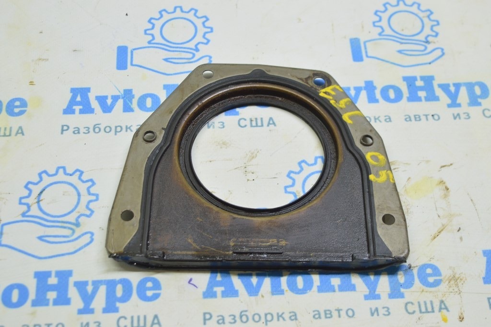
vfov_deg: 22.6
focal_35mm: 60
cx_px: 246
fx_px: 818
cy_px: 164
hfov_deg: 33.4
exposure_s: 1/20
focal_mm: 40
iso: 400
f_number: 5.6
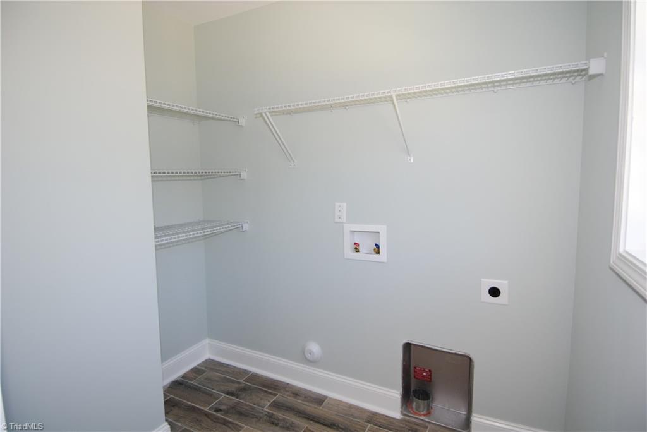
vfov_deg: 67.5
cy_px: 216
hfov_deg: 90.0
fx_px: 324
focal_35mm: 18
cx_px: 324
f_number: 4
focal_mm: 12
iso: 200
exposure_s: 1/60
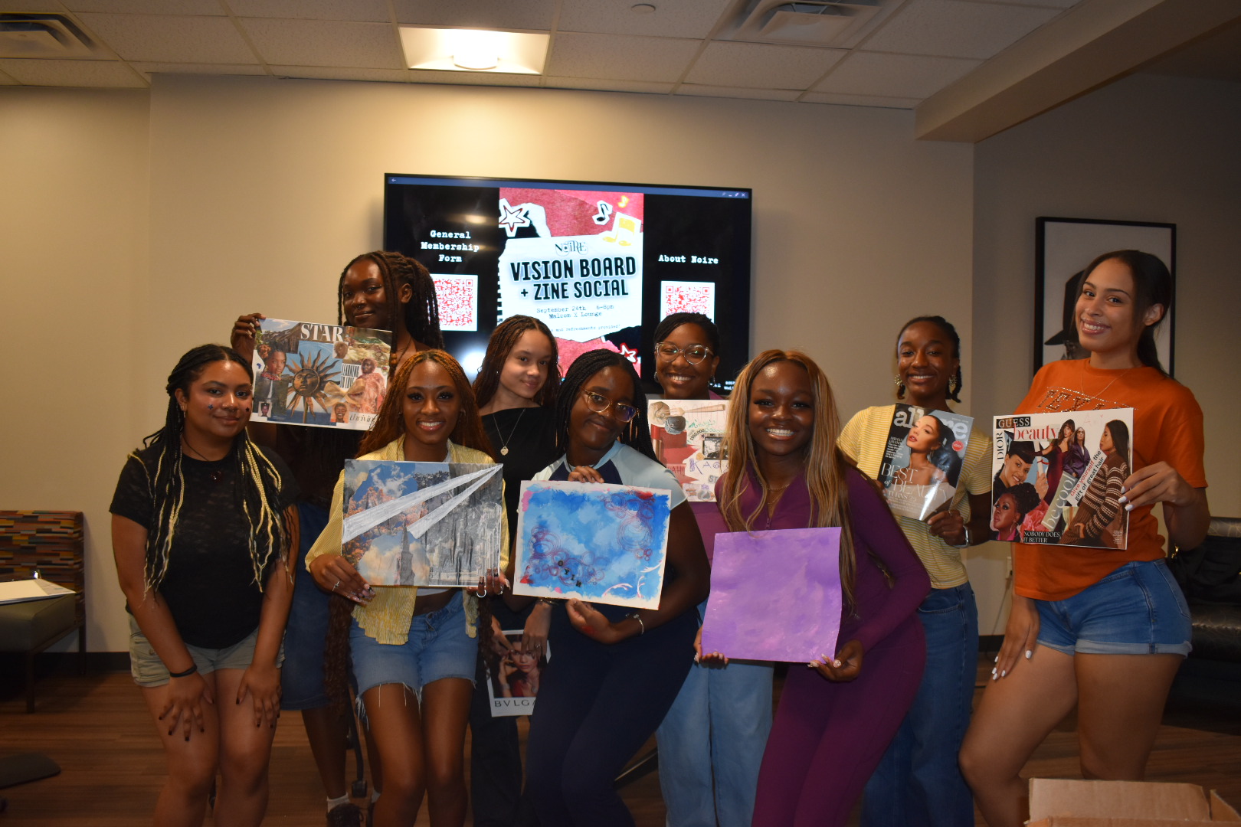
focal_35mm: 30
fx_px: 1034
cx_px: 620
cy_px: 414
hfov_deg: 61.9
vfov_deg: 43.6
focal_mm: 20
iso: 800
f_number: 3.5
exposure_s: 1/125
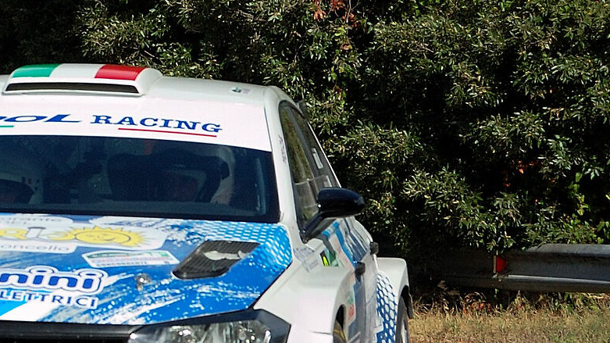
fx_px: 3590
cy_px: 263
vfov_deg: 5.5
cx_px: -166
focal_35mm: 222
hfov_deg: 9.5
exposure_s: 1/1000
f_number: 6.3
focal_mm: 46
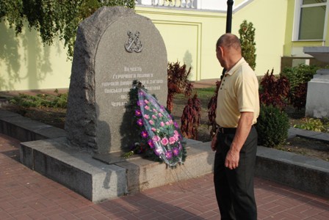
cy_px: 110
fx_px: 439
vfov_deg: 28.2
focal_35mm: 48
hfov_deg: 41.1
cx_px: 164
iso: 100
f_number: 7.1
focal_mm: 32
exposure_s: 1/200
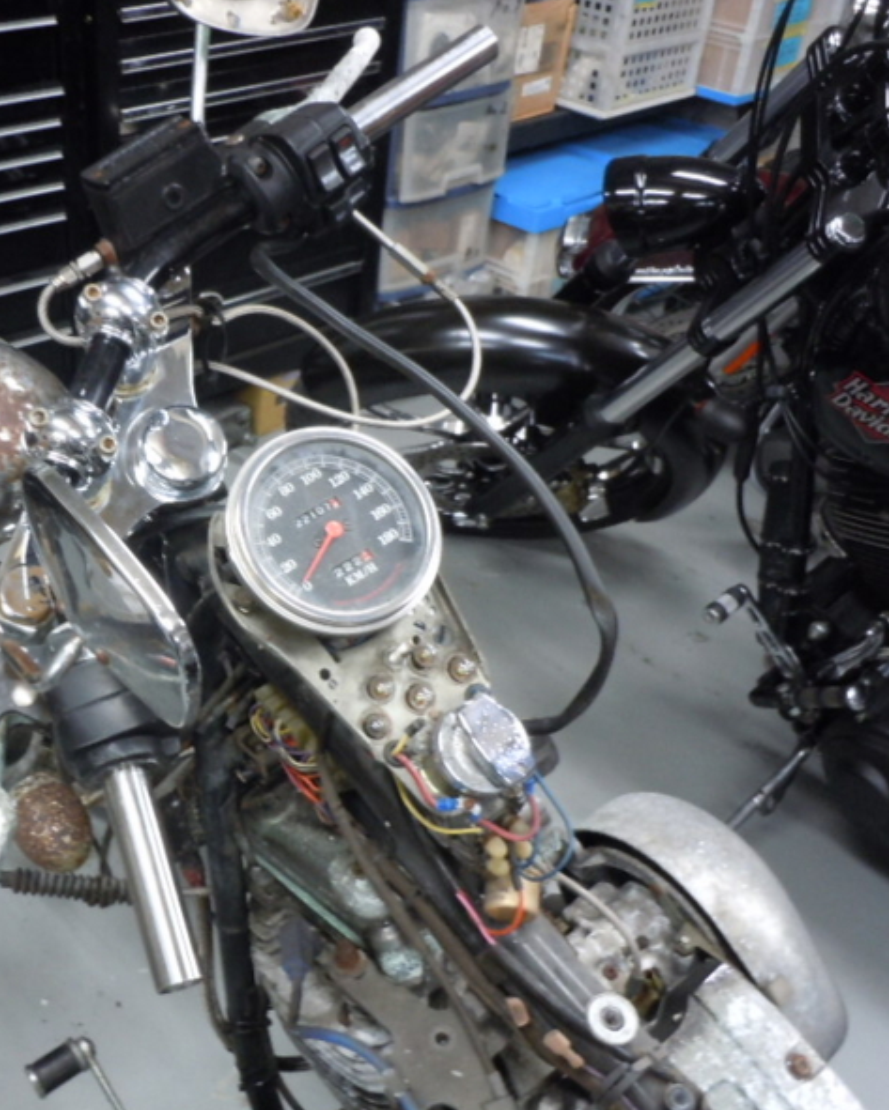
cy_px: 552
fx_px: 1217
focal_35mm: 37
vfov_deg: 49.1
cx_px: 195
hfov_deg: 38.8
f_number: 3.7
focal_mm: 5
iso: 400
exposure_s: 1/15
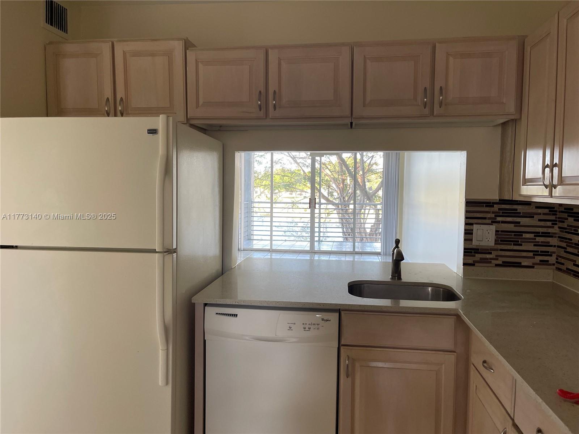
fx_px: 418
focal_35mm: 25
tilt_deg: -3.9
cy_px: 217
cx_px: 290
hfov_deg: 69.4
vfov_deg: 54.9
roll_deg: -0.7
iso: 125
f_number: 1.6
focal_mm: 5.1
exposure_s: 1/108
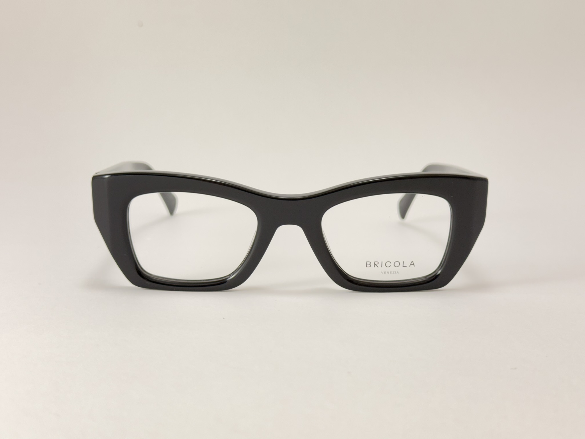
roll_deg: -0.8
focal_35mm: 48
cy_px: 220
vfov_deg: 30.3
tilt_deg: -8.2
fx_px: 811
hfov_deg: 39.7
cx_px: 292
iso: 80
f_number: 1.78
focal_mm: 6.76
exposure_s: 1/202
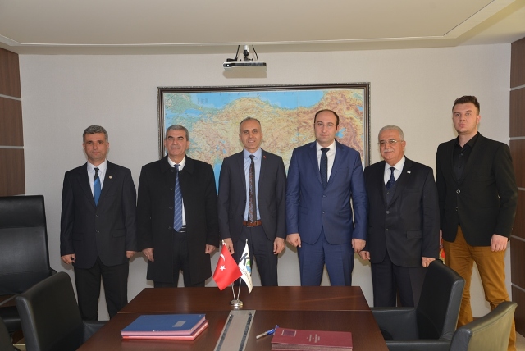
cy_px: 176
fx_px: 657
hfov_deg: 43.6
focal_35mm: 45
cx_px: 262
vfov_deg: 29.9
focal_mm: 45
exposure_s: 1/60
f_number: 4.5
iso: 200
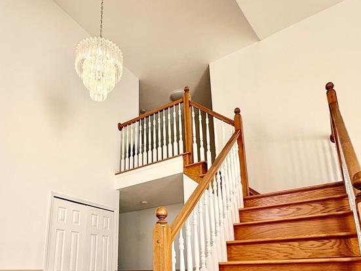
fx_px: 271
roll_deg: +0.9
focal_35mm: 26
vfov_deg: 50.7
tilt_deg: +16.1
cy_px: 206
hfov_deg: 67.1
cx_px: 162
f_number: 2.2
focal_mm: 2.22
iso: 40
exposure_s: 1/99
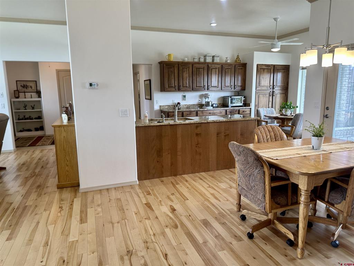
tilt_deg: -8.9
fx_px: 245
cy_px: 133
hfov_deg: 71.6
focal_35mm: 24
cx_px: 177
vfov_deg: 56.8
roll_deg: +0.5
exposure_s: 1/120
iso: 125
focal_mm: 6.86
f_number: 1.78
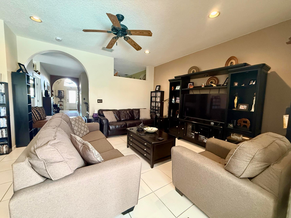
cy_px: 109
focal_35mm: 14
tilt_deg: -4.9
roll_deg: -2.0
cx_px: 146
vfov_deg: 85.7
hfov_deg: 102.1
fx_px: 118
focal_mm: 2.22
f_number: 2.2
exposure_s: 1/60
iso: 640
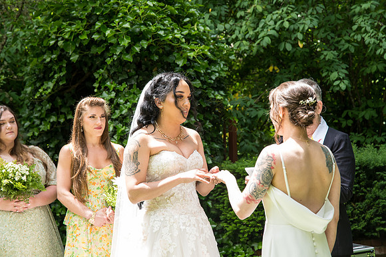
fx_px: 751
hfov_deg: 28.8
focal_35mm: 70
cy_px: 128
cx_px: 193
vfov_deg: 19.5
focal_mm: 70
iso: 500
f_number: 5
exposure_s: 1/400
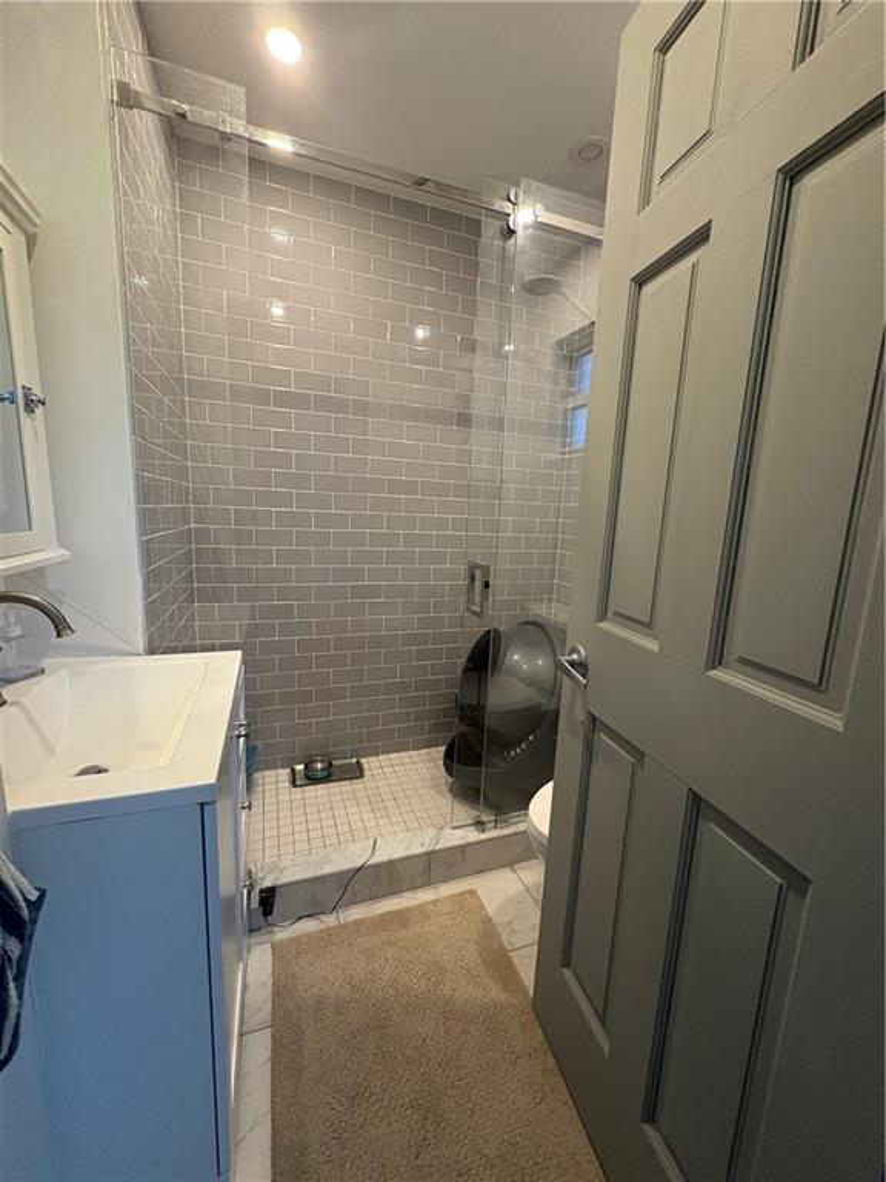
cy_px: 591
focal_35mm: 14
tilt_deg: -9.2
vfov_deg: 102.1
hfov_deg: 85.7
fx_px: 478
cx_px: 443
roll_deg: -2.1
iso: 250
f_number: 2.2
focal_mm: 2.22
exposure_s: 1/60
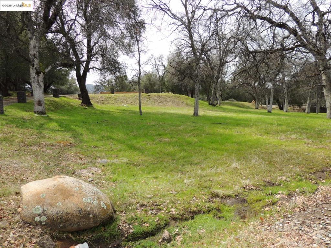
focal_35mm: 24
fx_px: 229
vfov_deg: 56.8
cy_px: 124
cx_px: 166
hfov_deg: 71.6
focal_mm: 4.3
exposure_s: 1/640
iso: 100
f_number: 3
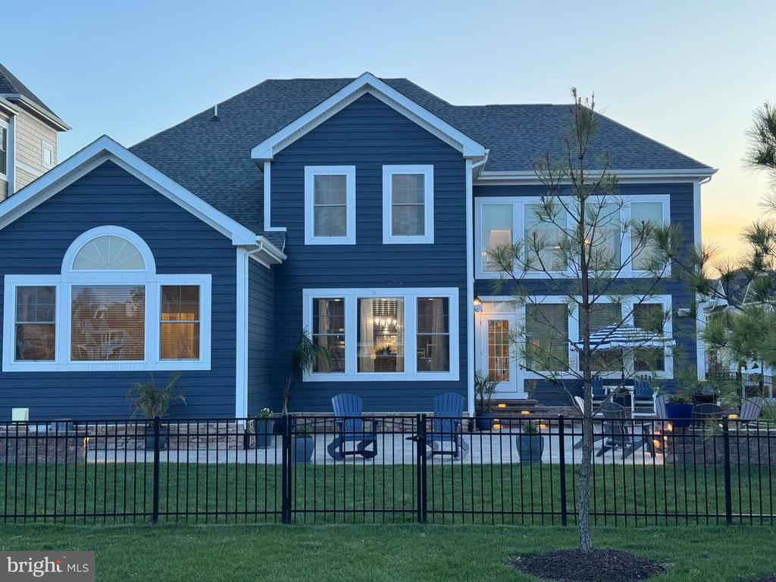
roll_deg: +0.4
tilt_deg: +3.2
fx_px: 1076
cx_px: 388
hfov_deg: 39.7
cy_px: 291
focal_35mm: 48
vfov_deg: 30.3
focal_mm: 6.76
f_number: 1.78
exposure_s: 1/69
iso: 100
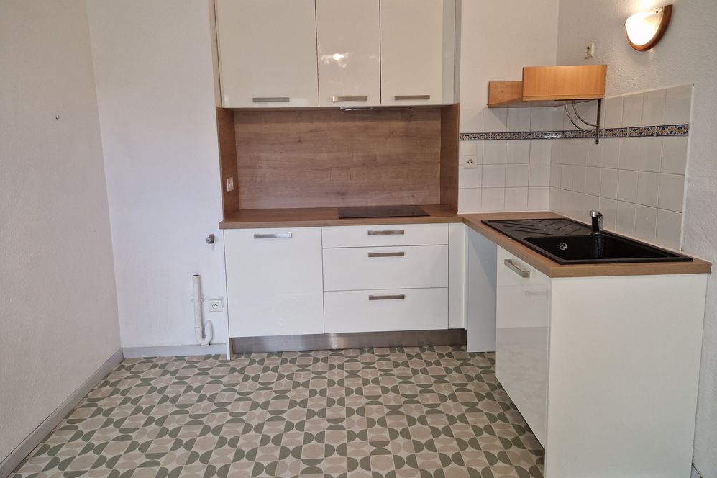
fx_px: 478
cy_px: 220
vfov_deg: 53.0
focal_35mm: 24
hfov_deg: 73.8
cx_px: 358
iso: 320
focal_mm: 5.4
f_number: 1.8
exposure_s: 1/100
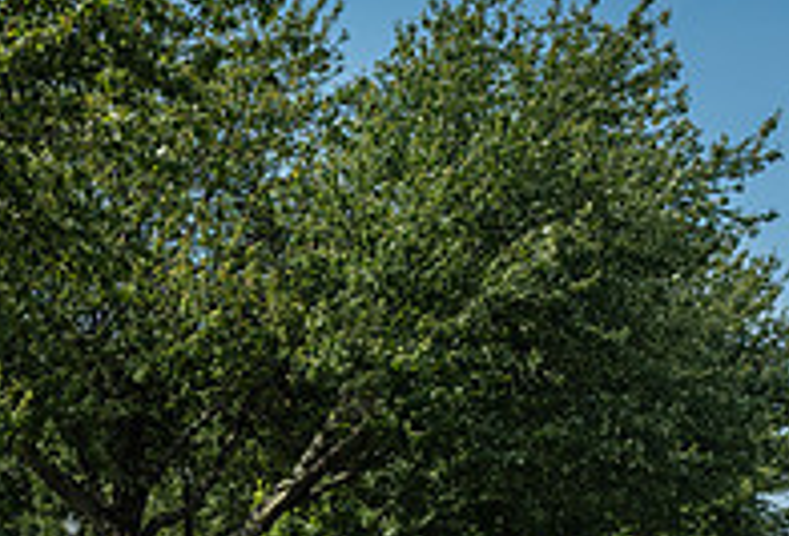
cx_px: 383
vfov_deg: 12.5
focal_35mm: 107
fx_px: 2358
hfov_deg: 19.0
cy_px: 747
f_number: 4.5
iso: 400
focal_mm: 35
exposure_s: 1/2500
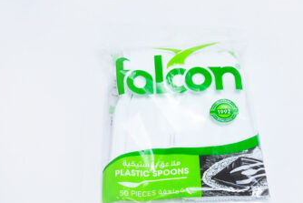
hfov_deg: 23.9
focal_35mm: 85
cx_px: 173
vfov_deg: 16.1
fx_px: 716
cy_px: 112
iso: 3200
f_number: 11
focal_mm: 66
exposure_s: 1/200
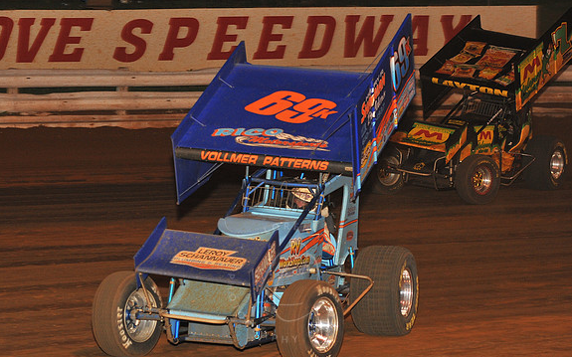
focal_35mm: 108
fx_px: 1683
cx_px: 286
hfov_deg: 19.3
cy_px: 190
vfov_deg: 12.1
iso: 1000
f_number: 6.3
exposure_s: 1/320
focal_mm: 105
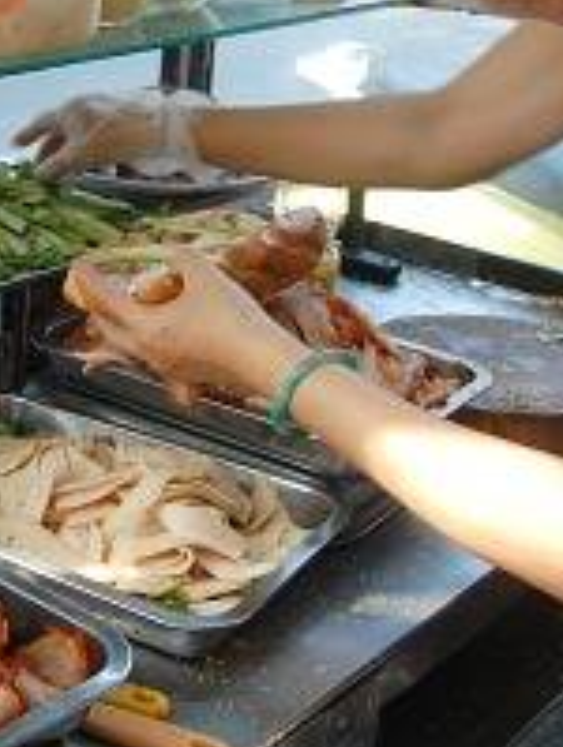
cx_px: 4
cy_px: 229
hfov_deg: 21.9
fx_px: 1405
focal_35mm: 65
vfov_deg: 29.5
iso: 400
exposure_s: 1/60
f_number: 8
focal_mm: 18
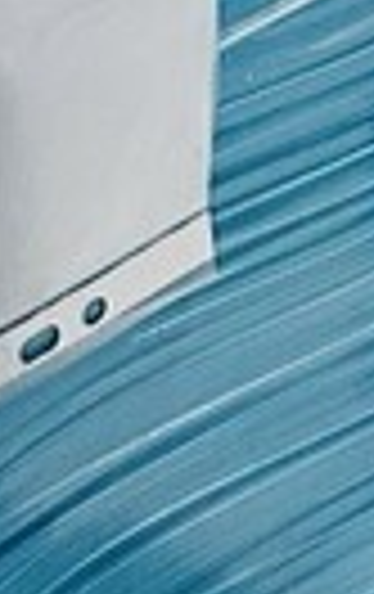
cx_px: 1108
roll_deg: +4.1
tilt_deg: -10.2
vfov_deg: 9.1
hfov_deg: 6.2
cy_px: -1012
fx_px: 3199
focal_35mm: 197
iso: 320
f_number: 1.78
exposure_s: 1/50
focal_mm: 6.86
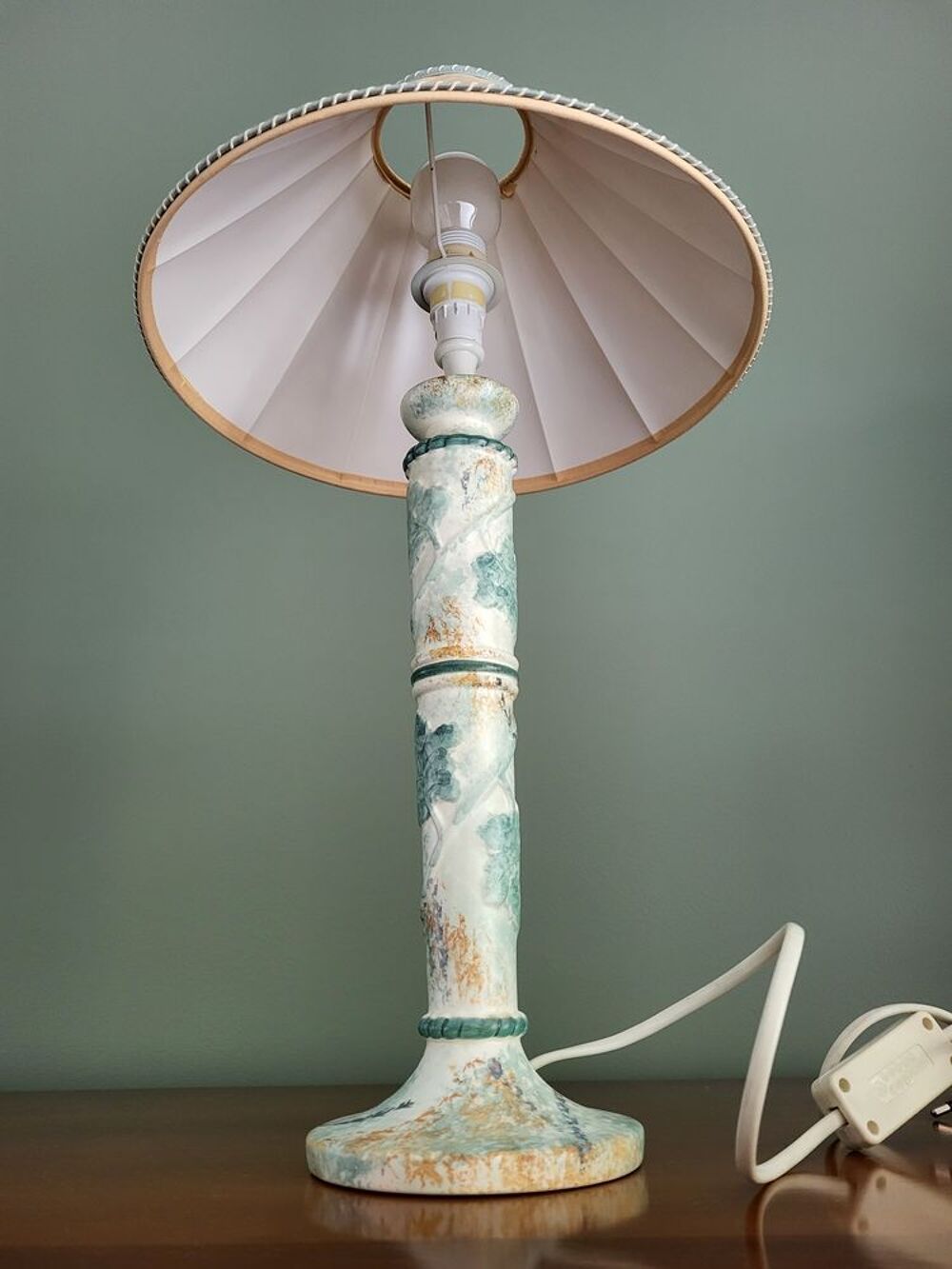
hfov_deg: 53.1
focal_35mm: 26
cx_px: 476
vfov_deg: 67.3
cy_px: 634
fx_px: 953
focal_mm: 5.4
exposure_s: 1/100
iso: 320
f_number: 1.8
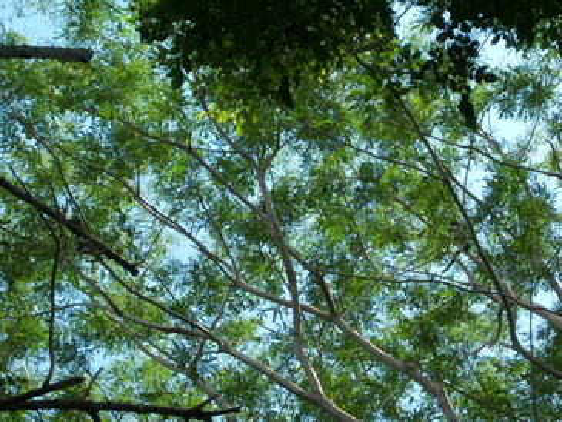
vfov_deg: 13.7
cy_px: 211
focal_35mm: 108
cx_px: 281
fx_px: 1754
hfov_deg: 18.2
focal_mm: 22.5
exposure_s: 1/200
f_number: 4.9
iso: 80
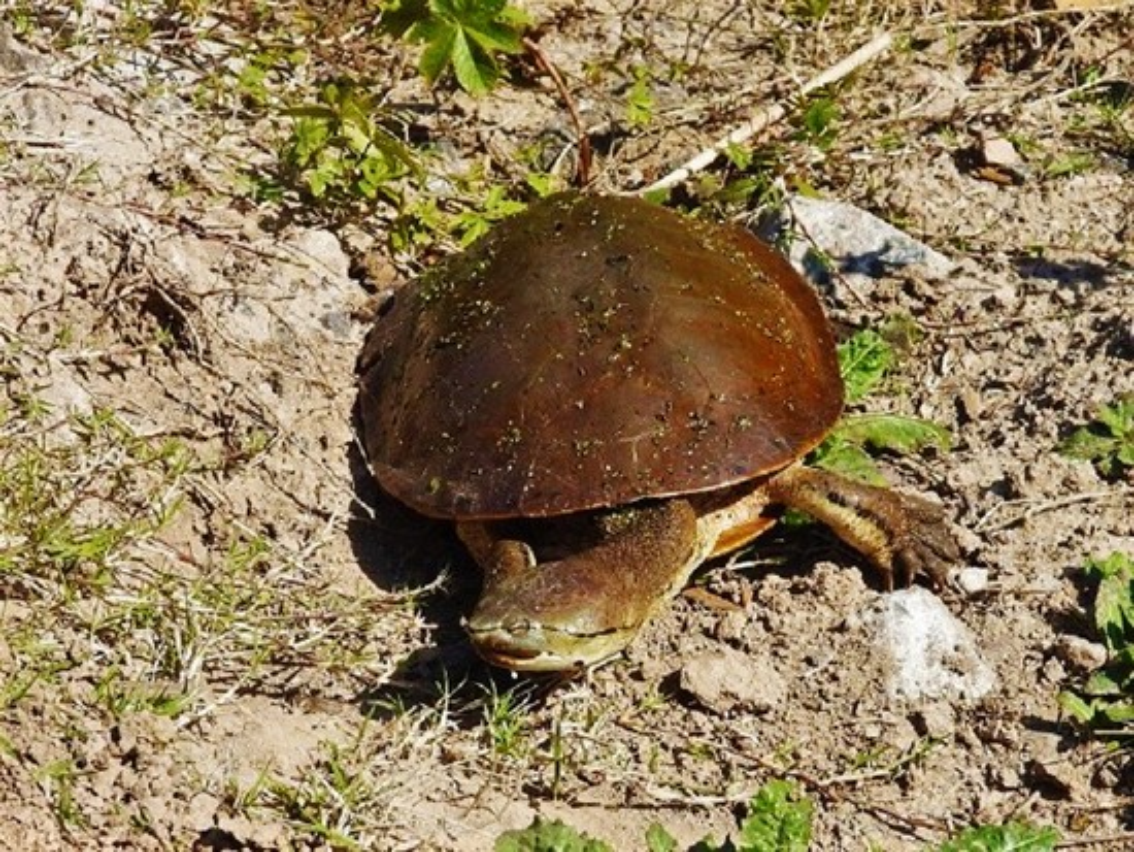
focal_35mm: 91
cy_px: 426
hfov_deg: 21.5
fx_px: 2982
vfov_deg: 16.2
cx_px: 567
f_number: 3.5
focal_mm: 16.3
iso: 100
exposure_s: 1/1000
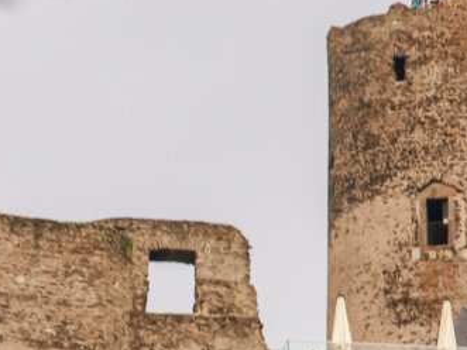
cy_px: 286
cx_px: 99
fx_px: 12515
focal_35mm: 928
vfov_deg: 1.6
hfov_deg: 2.1
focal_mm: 150
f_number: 5.6
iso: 200
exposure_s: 1/200
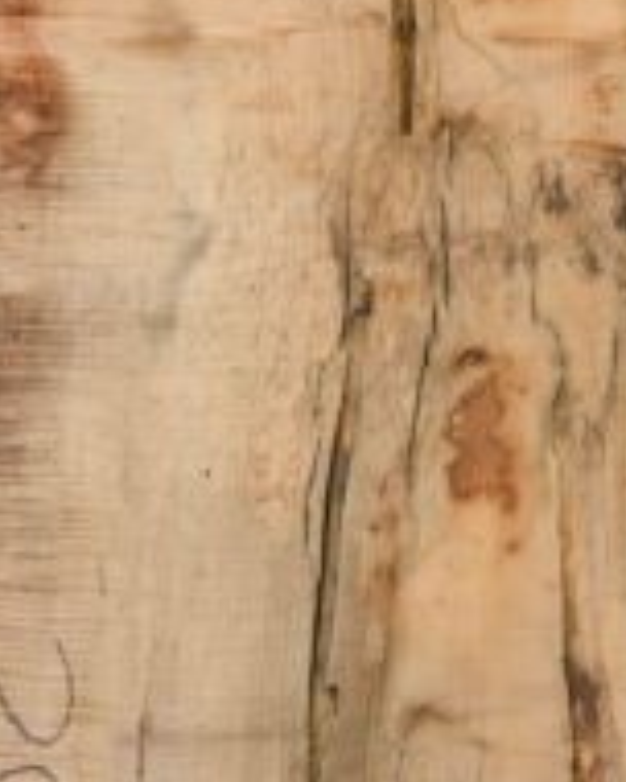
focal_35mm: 69
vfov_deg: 27.5
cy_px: 455
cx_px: 519
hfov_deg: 21.8
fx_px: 1598
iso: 400
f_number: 6.3
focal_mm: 35
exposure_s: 1/160
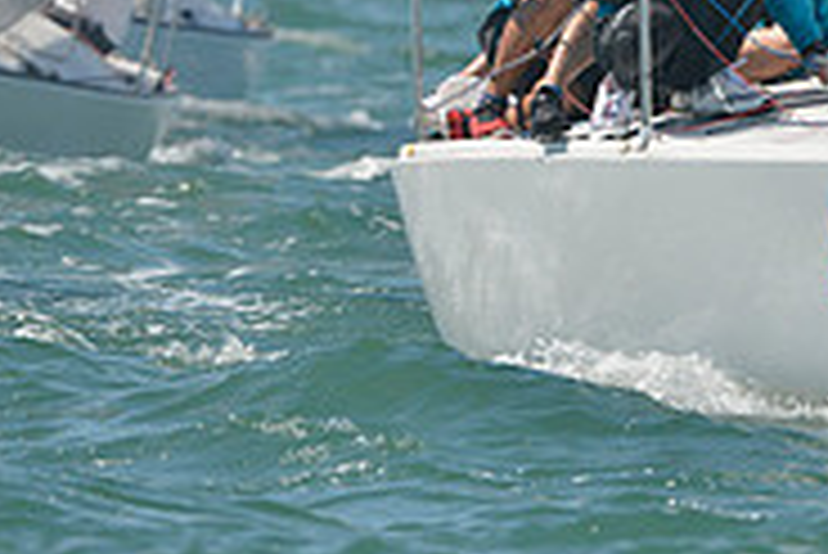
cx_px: 1188
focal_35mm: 1073
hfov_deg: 1.9
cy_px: 106
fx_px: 24698
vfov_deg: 1.3
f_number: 7.1
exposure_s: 1/1000
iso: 200
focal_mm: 340
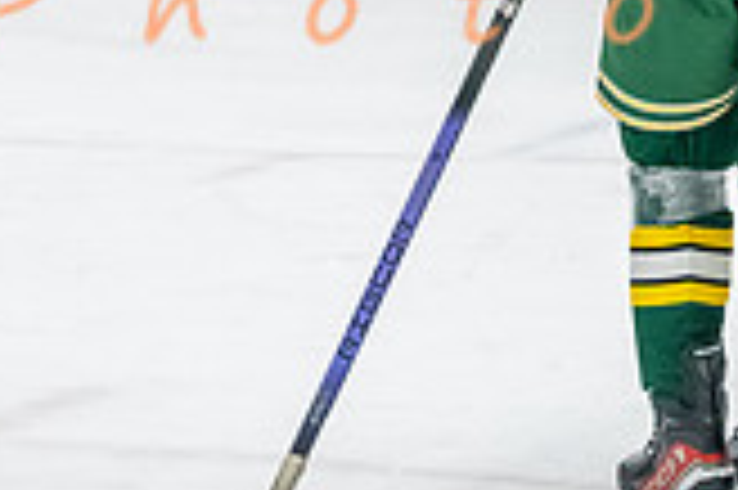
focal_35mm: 315
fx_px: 6451
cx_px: 819
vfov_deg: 4.3
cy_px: -211
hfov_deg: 6.5
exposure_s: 1/800
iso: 4000
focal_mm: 70
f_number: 2.8
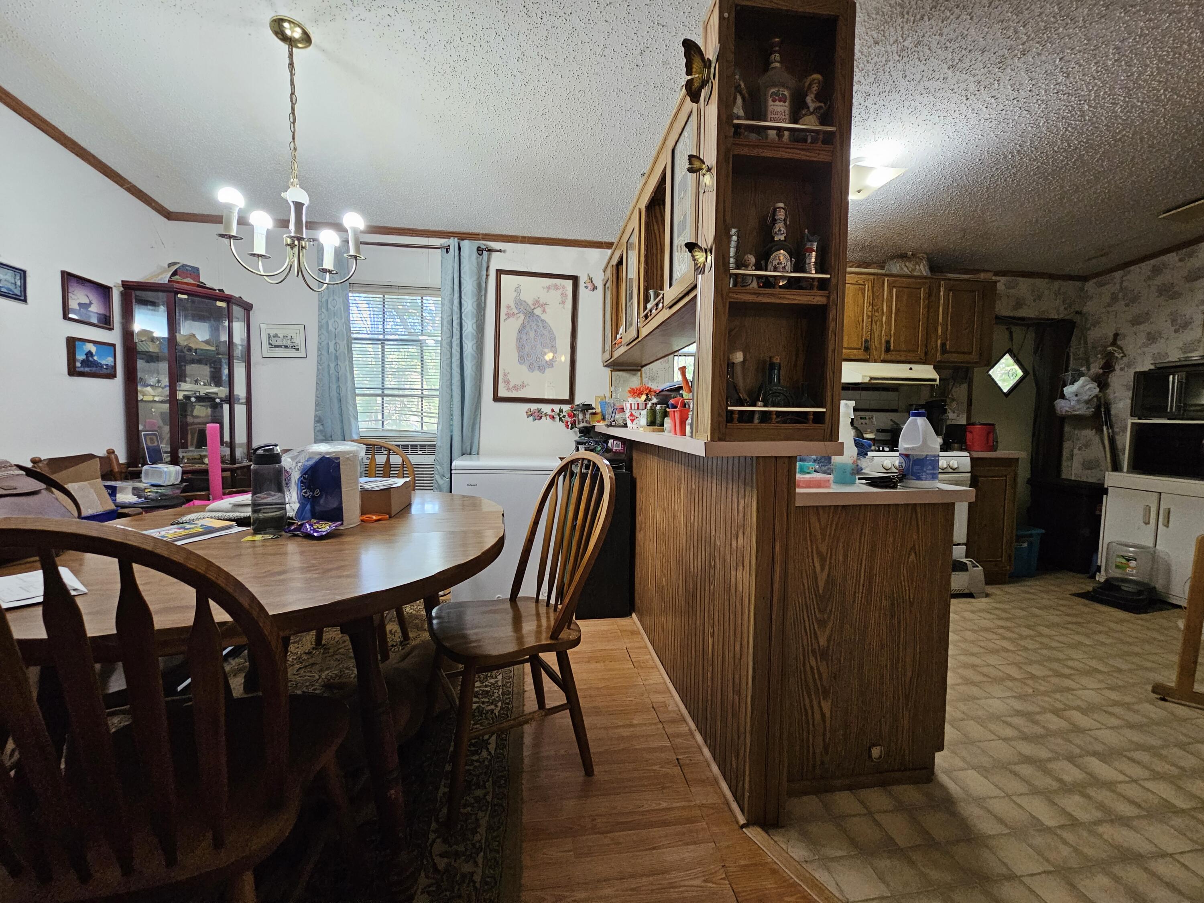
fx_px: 452
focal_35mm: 13
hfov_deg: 106.2
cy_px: 452
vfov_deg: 89.9
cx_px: 602
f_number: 2.2
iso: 400
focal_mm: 2.2
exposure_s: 1/60
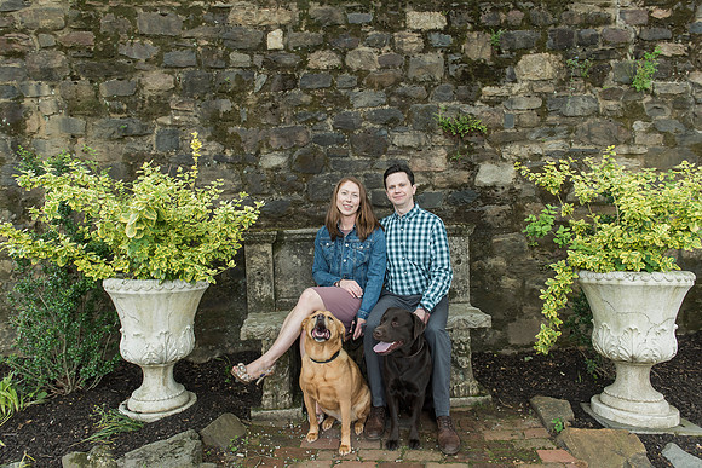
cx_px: 354
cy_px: 231
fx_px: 476
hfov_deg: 72.8
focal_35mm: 24
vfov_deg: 52.4
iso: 640
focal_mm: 24
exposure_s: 1/100
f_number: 4
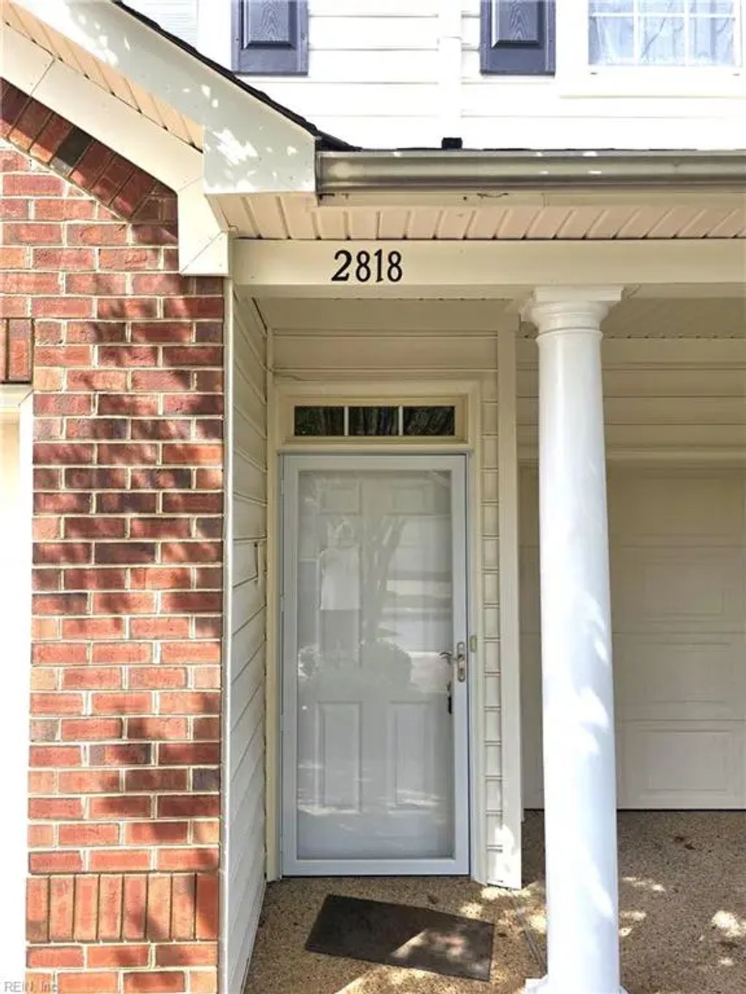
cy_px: 497
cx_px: 373
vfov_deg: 63.4
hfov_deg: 49.8
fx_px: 804
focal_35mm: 28
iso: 80
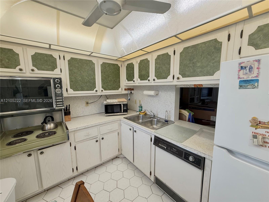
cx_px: 134
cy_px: 101
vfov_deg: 85.7
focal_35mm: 14
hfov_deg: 102.1
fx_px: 109
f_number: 2.2
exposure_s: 1/120
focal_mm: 2.22
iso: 160
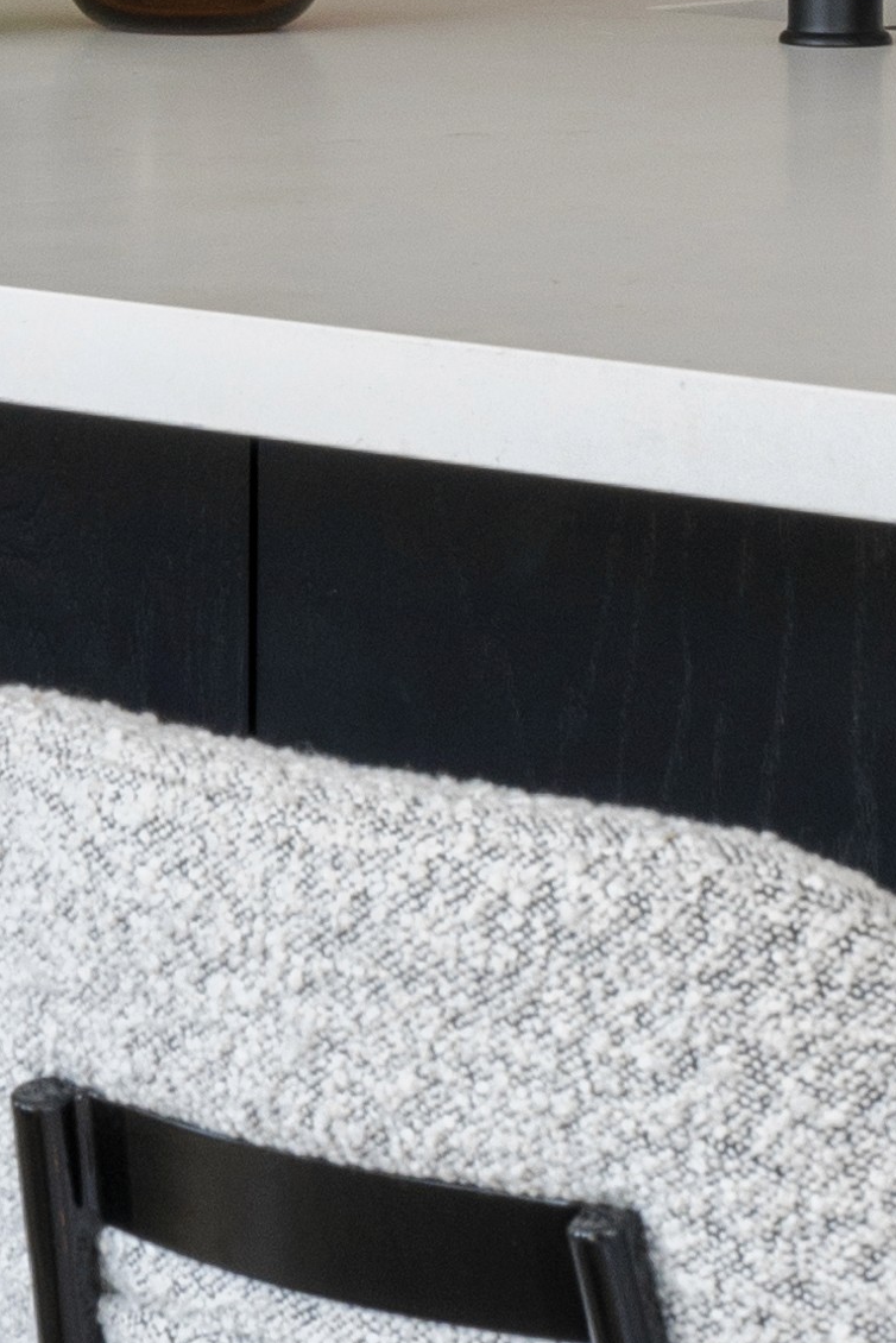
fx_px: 8096
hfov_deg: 6.3
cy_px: -603
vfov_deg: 9.3
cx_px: 359
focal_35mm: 217
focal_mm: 35
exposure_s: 1/6
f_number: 13
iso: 400
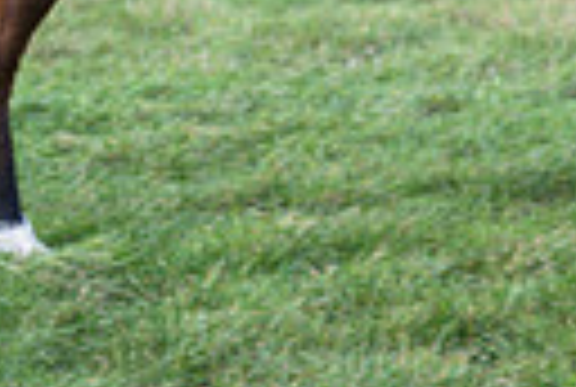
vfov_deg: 3.4
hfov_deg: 5.1
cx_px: 836
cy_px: -374
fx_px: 6415
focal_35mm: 400
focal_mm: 76
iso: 400
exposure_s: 1/800
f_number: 4
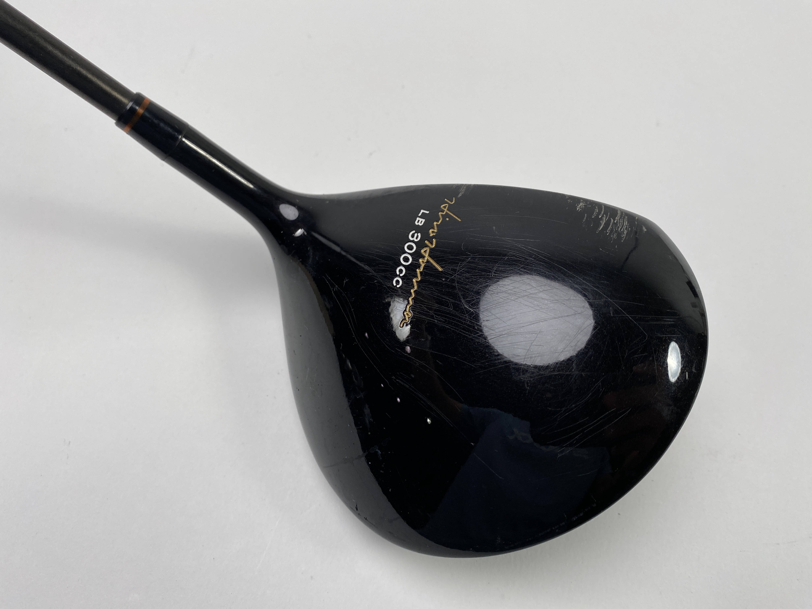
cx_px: 406
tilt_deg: -64.5
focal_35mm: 26
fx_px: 610
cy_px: 304
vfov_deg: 53.1
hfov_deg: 67.3
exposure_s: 1/310
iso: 32
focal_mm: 4.25
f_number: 1.8
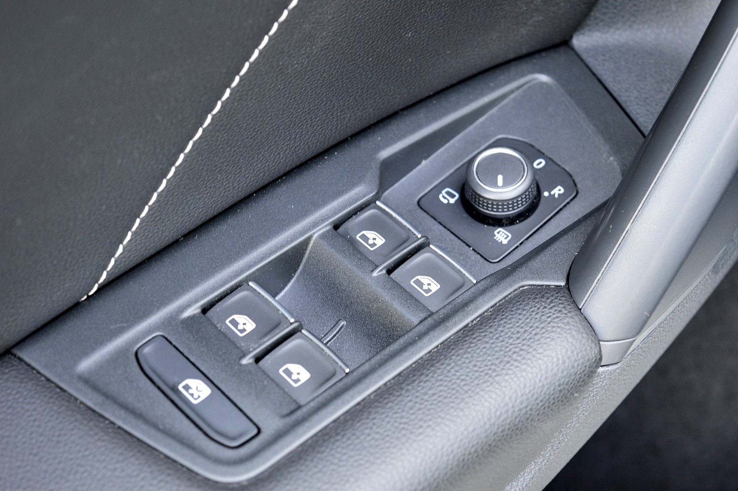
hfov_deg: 26.0
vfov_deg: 17.5
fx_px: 1598
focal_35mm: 78
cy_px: 246
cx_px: 369
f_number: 5.6
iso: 800
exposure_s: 1/15
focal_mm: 52
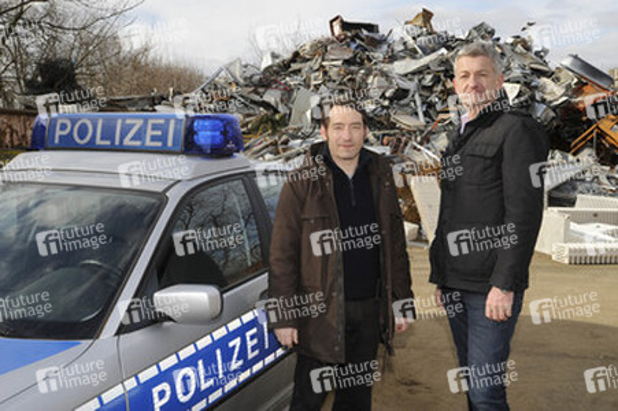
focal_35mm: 42
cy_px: 206
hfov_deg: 46.4
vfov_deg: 31.8
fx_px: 720
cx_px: 309
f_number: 13
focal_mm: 42
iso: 320
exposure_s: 1/250
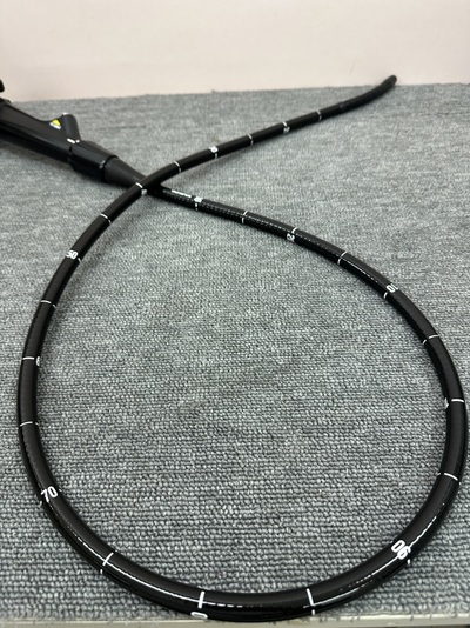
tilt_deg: -48.9
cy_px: 314
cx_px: 235
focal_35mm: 24
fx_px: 435
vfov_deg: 71.6
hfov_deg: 56.8
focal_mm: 6.86
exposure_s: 1/120
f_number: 1.78
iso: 100
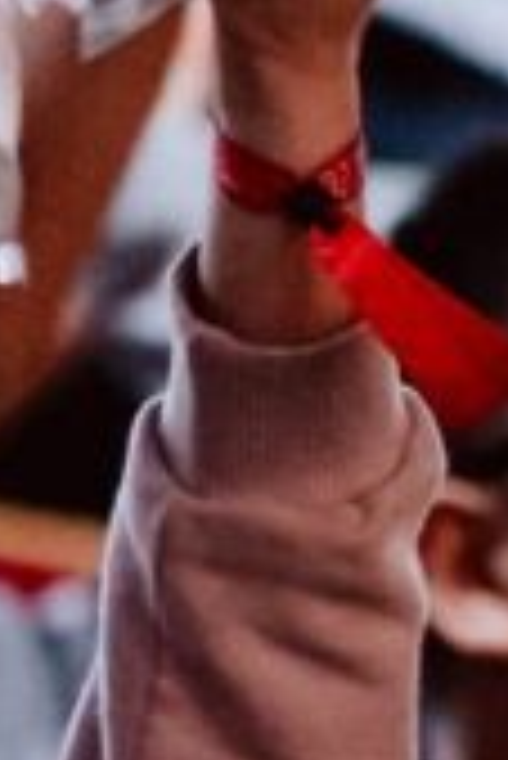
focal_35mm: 821
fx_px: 17341
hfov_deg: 1.7
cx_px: -112
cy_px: -63
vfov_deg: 2.5
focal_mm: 103
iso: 4000
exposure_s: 1/100
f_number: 2.8
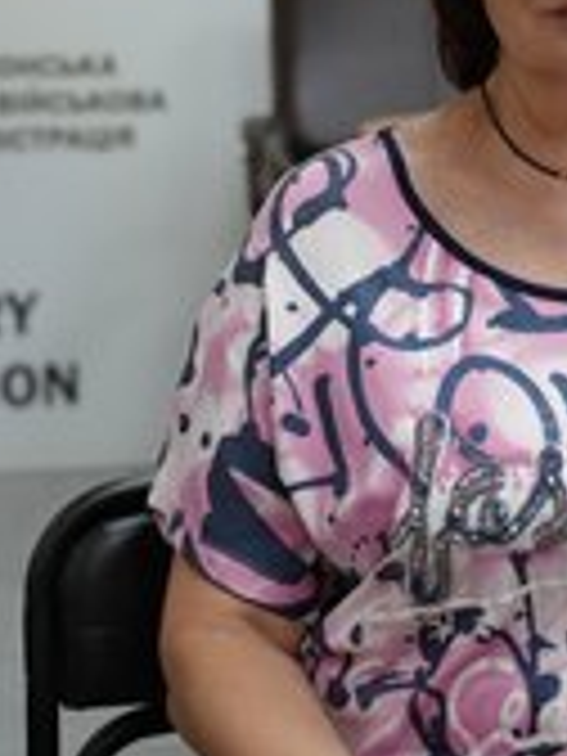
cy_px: 178
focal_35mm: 137
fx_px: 2992
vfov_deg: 14.3
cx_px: 320
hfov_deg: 10.8
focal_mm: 60
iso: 2000
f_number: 4
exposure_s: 1/160
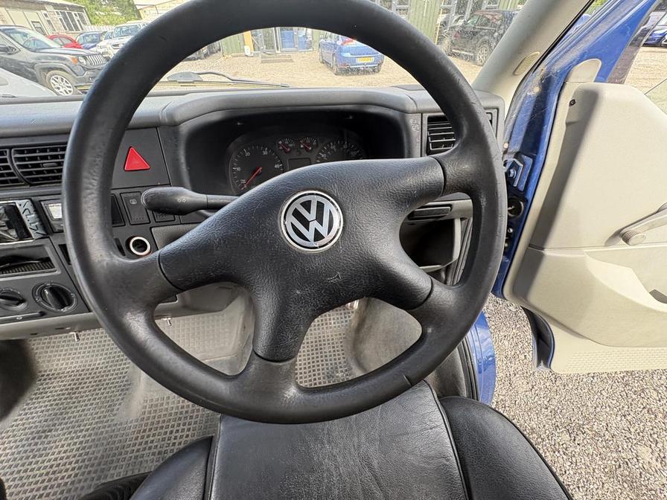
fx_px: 270
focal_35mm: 14
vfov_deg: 85.7
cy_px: 250
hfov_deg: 102.1
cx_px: 334
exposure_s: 1/140
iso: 100
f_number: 2.2
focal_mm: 2.22
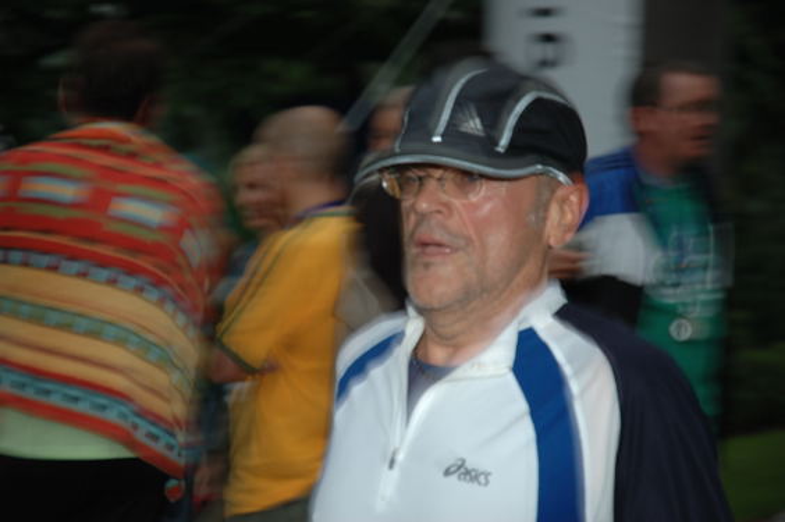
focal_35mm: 105
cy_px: 261
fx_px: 2288
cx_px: 392
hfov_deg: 19.5
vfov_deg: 13.0
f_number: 4.5
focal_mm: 70
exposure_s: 1/60
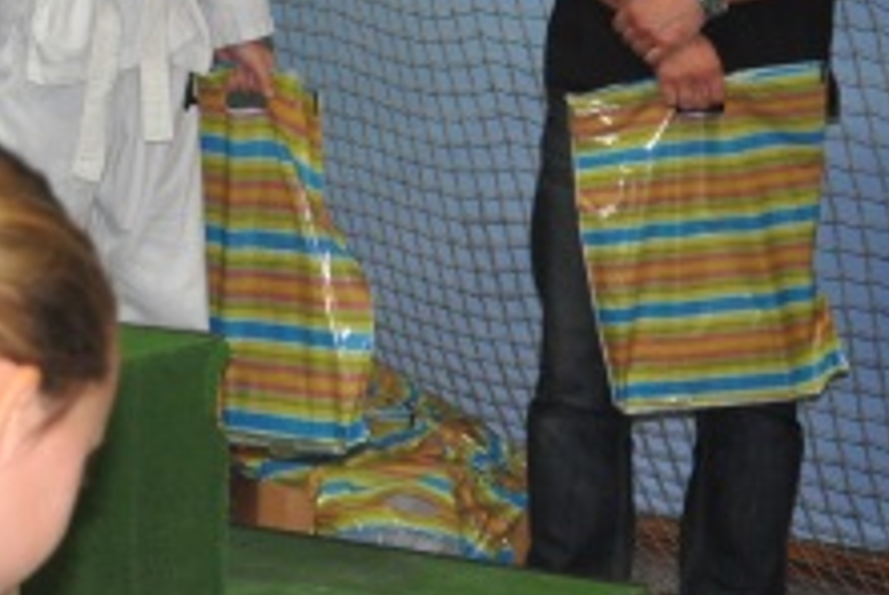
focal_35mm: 149
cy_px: -117
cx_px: -330
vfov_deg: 9.1
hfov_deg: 13.2
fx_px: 3695
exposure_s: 1/60
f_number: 4.5
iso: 800
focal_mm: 35
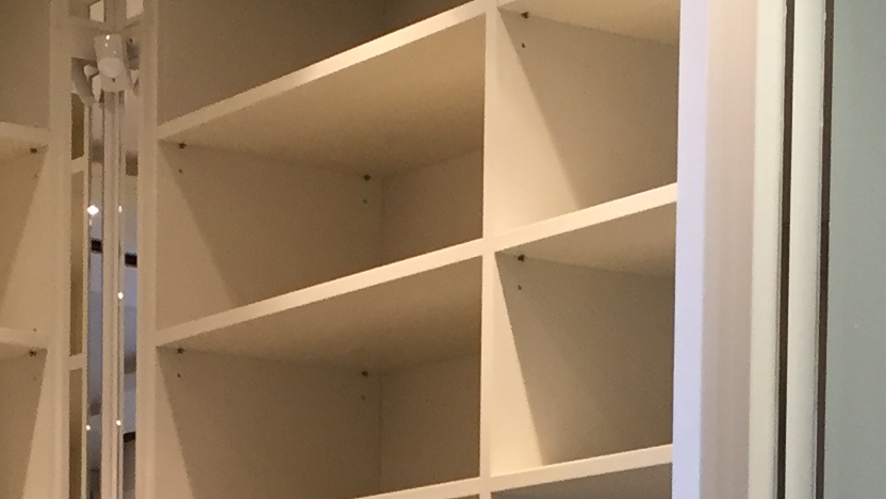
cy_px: 924
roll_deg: -0.9
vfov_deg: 9.3
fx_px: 2913
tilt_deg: -0.7
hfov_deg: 17.2
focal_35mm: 124
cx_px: 262
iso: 80
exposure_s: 1/33
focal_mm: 4.15
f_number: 2.2
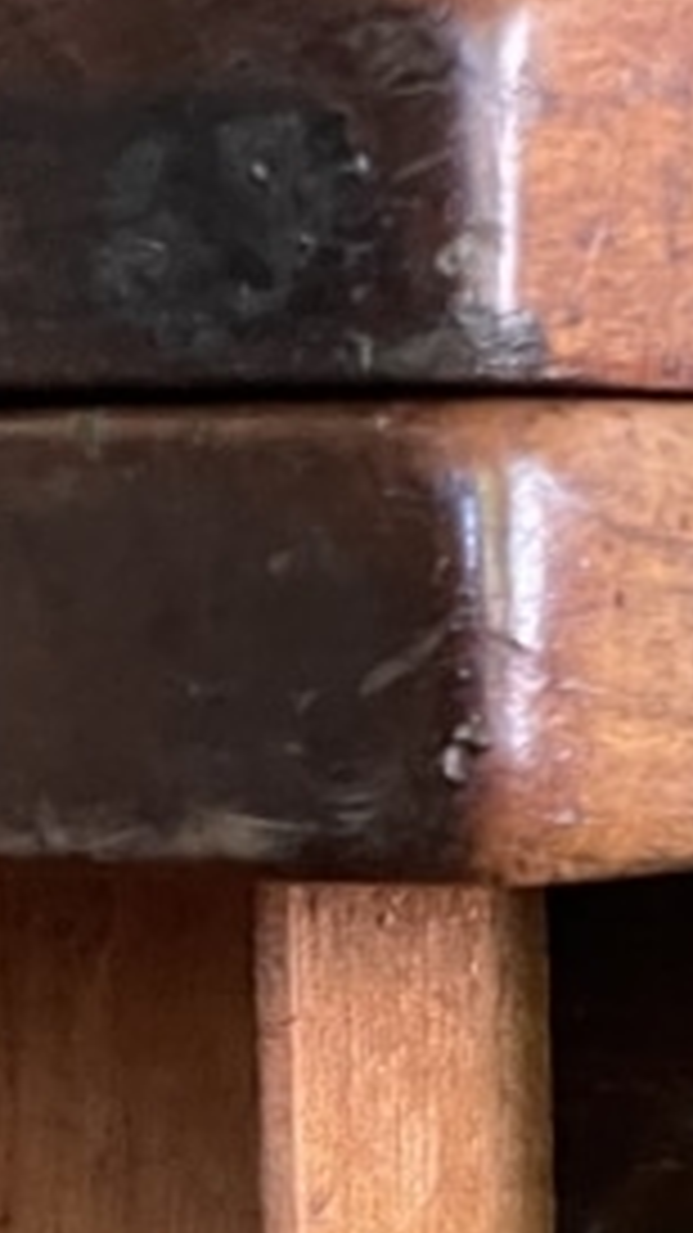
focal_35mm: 125
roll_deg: +1.0
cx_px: 286
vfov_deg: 17.0
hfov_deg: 9.7
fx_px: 4086
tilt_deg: -7.1
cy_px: 1055
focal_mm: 4.2
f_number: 1.6
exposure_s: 1/50
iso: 320
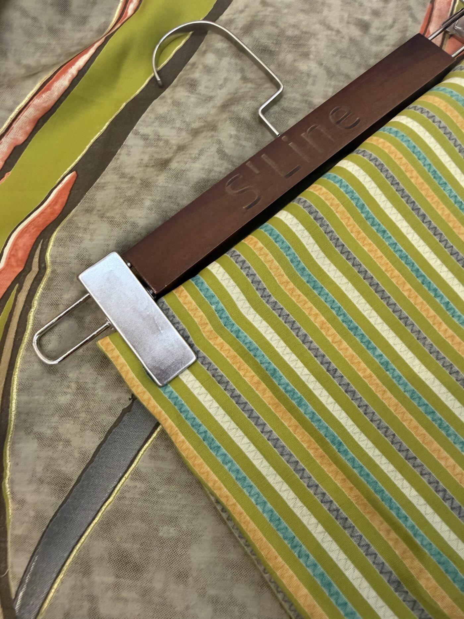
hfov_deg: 56.8
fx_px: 429
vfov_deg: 71.6
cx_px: 232
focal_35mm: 24
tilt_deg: -73.2
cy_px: 310
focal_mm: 2.22
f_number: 2.2
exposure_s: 1/50
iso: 320
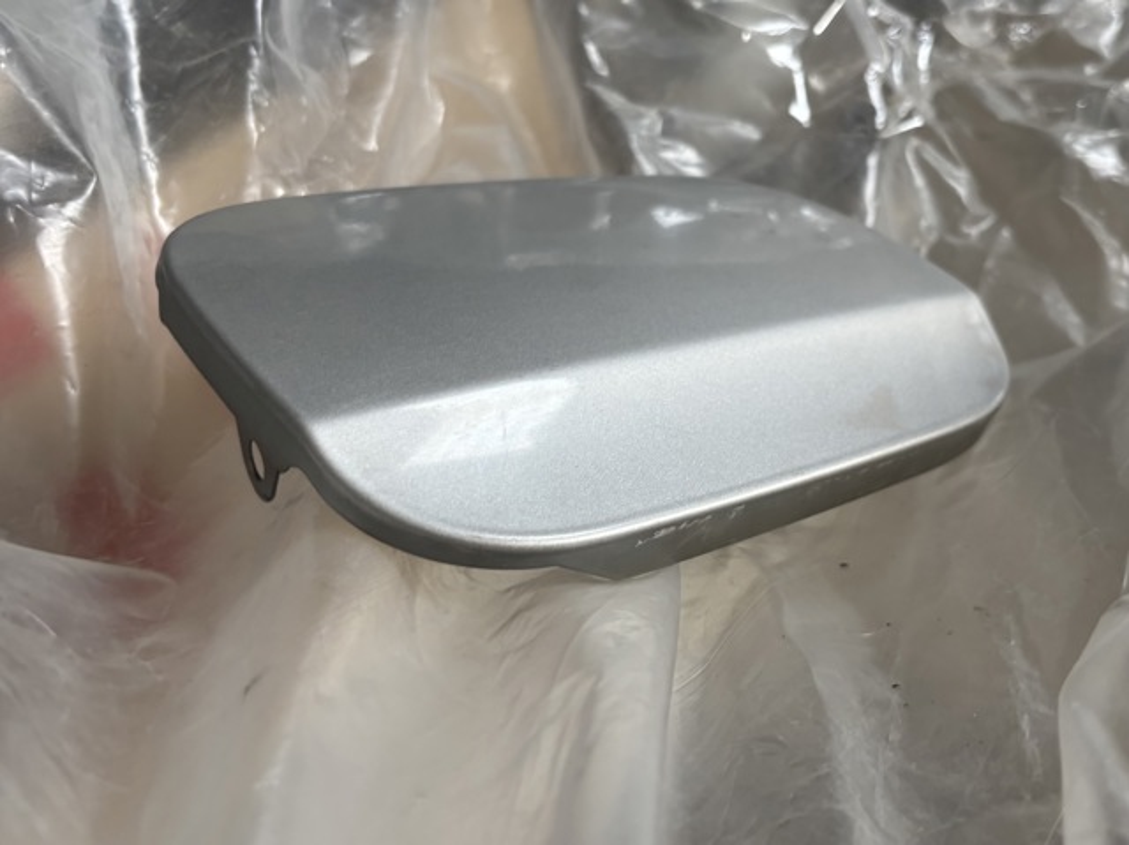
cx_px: 564
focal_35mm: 26
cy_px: 422
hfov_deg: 67.3
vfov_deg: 53.0
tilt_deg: -36.0
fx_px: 847
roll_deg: +11.3
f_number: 1.6
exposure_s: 1/85
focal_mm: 5.96
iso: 125
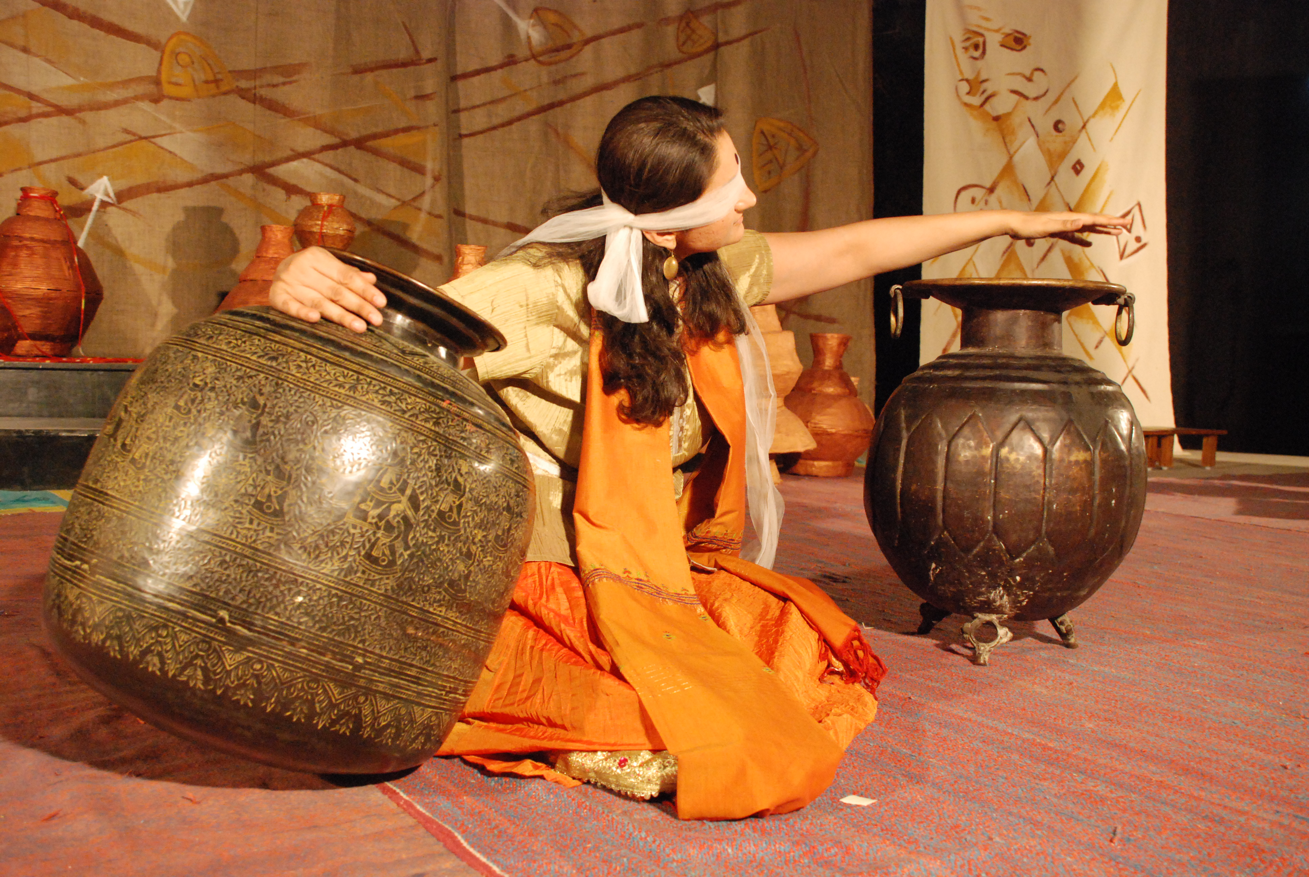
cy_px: 438
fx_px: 1311
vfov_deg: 37.0
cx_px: 654
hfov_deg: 53.1
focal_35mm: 36
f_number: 4.5
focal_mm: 24
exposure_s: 1/60
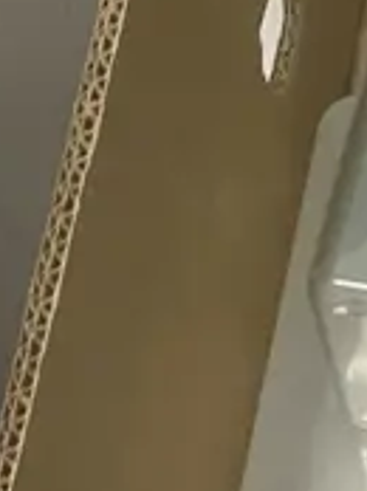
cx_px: 898
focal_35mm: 165
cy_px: 172
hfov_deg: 8.2
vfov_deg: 12.0
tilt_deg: -59.6
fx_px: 2338
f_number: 1.8
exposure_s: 1/50
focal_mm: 3.99
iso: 80
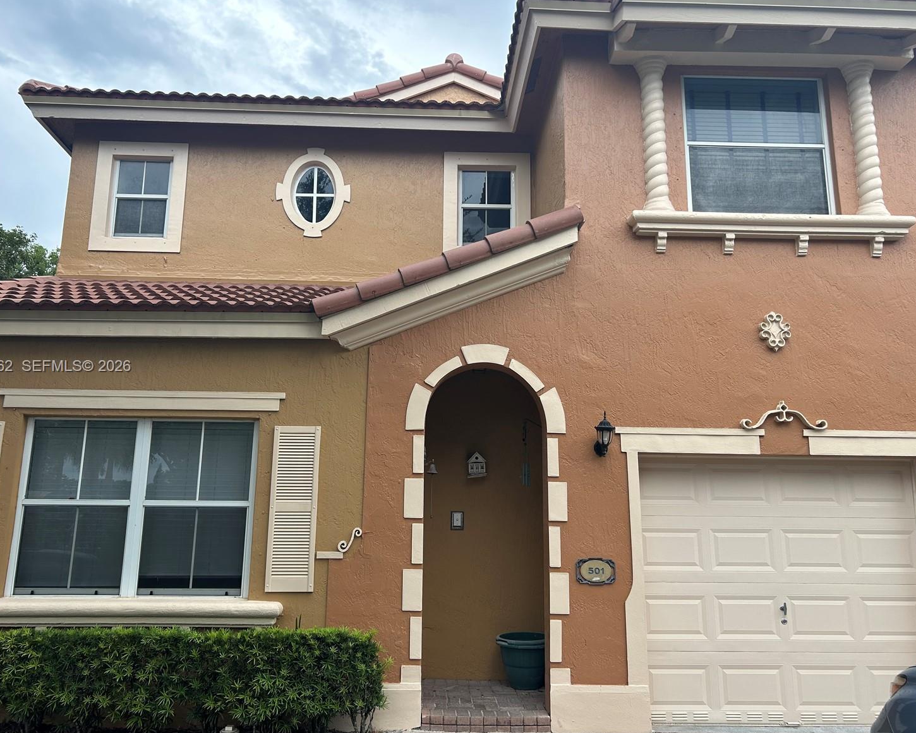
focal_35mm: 28
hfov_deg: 62.2
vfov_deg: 51.5
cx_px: 440
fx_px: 759
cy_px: 367
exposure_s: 1/1135
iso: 50
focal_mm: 5.7
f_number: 1.5
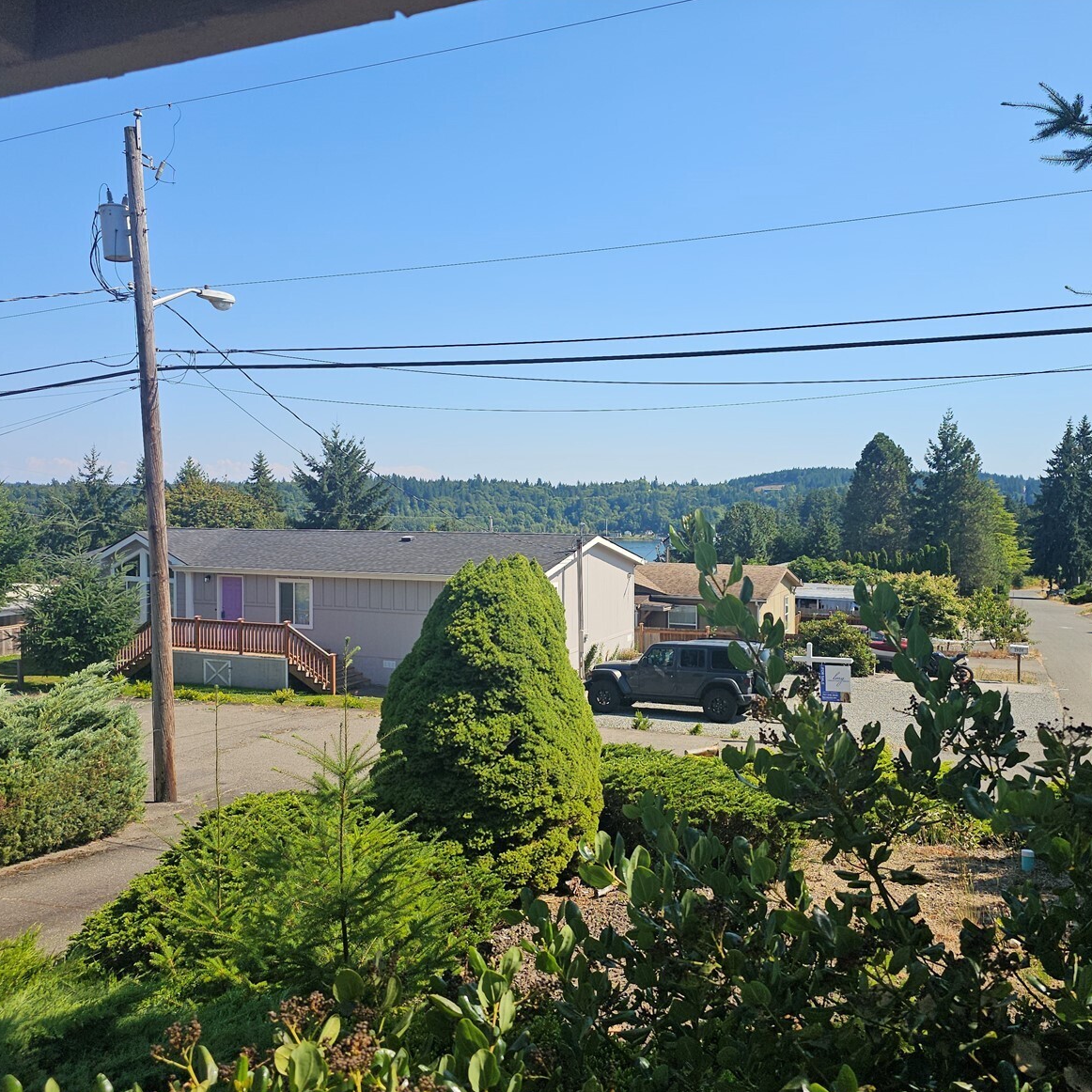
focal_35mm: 28
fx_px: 999
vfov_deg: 57.3
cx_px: 608
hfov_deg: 57.2
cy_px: 554
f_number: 1.7
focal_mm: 6.3
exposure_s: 1/1199
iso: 20
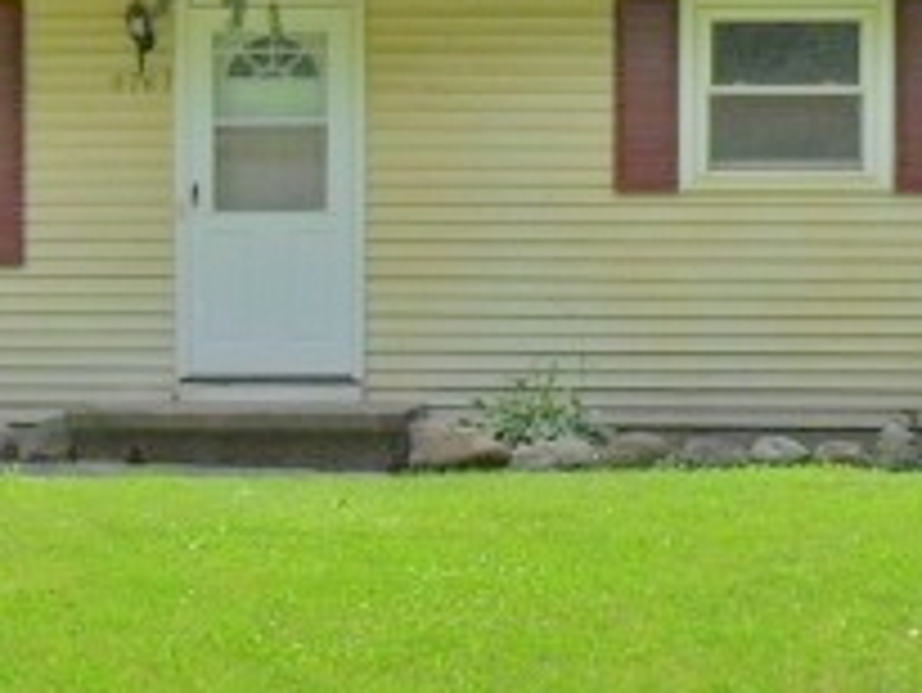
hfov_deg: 19.6
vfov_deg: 14.8
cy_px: 410
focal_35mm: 100
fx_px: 2665
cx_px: 445
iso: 100
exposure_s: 1/500
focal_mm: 5.7
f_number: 3.7
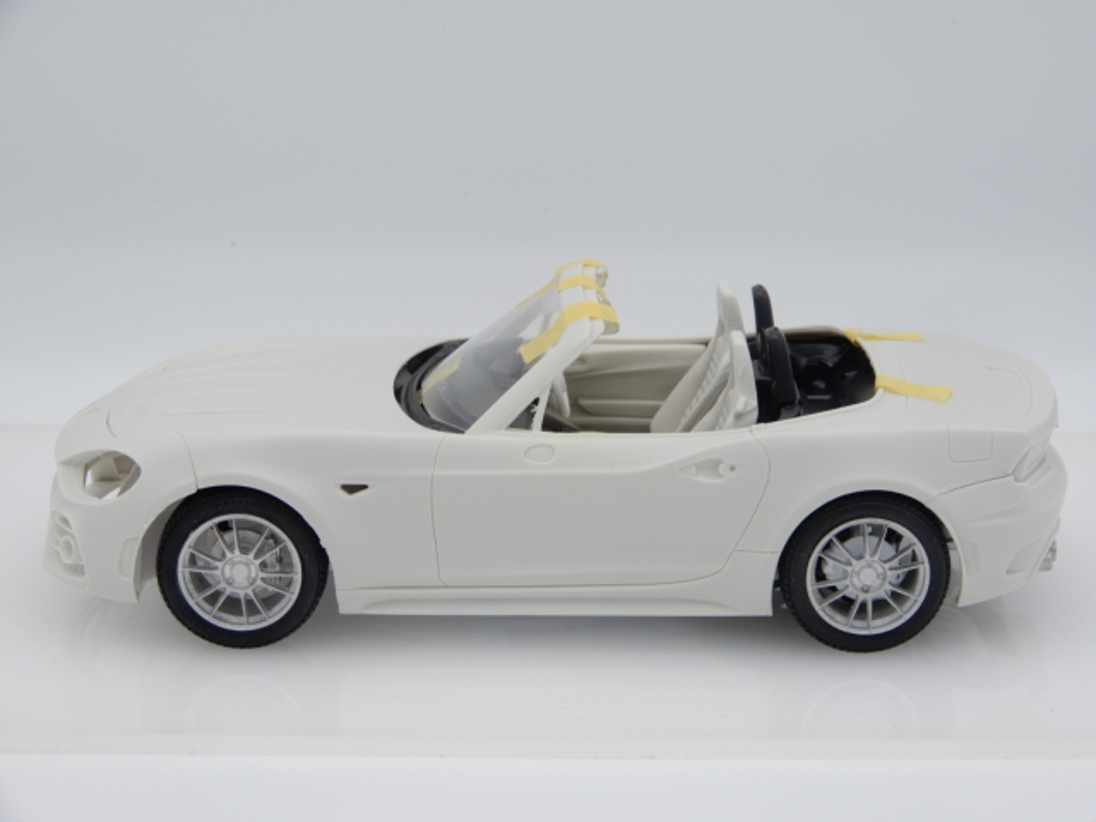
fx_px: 2216
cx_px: 548
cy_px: 411
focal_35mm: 70
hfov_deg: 27.8
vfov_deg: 21.0
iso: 80
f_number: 4.5
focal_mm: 12.5
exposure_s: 1/250
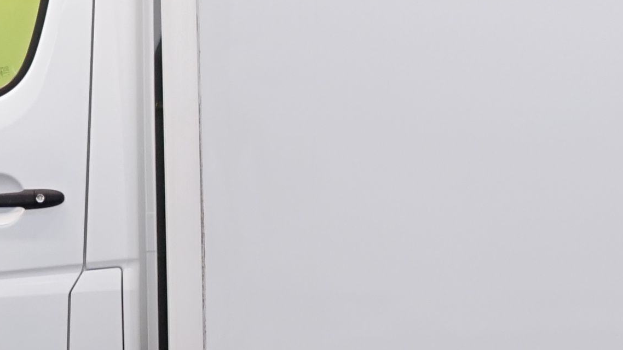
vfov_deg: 4.6
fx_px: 4377
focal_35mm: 265
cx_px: 689
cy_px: 220
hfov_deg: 8.1
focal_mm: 48
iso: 320
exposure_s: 1/30
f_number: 4.5
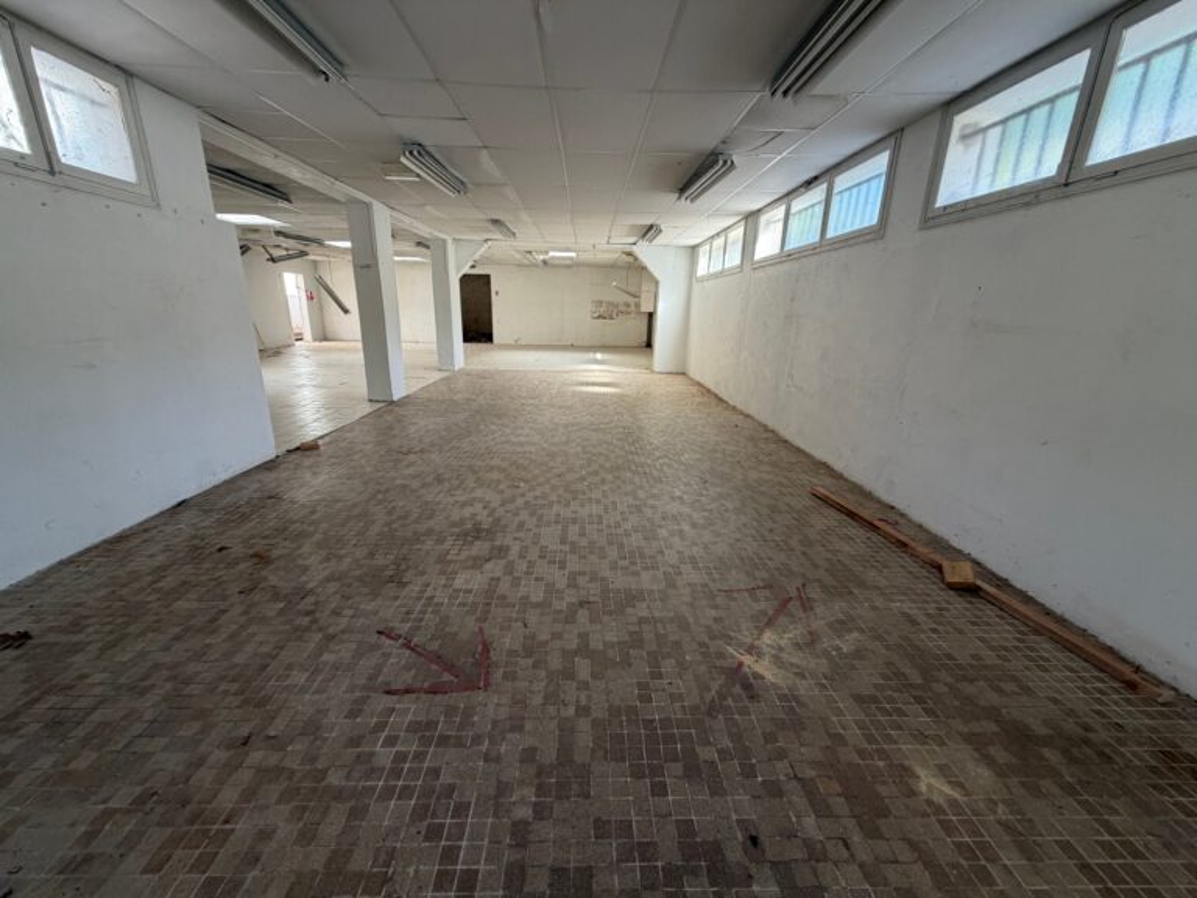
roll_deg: -0.7
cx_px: 598
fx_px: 484
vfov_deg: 85.7
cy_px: 449
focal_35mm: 14
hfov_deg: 102.1
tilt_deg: -16.7
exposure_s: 1/121
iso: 200
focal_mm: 2.22
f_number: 2.2
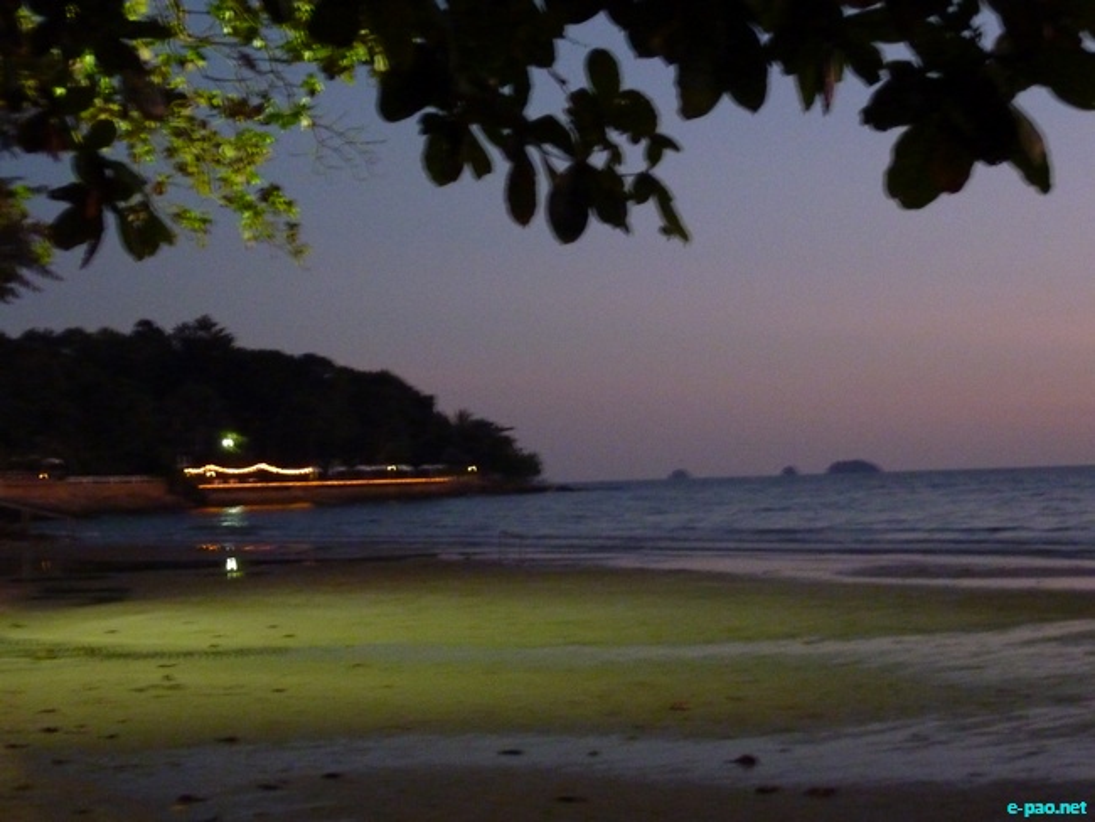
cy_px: 411
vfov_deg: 24.8
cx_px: 548
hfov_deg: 32.7
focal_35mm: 59
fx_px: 1867
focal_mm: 9.7
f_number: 3.9
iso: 800
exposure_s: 1/8
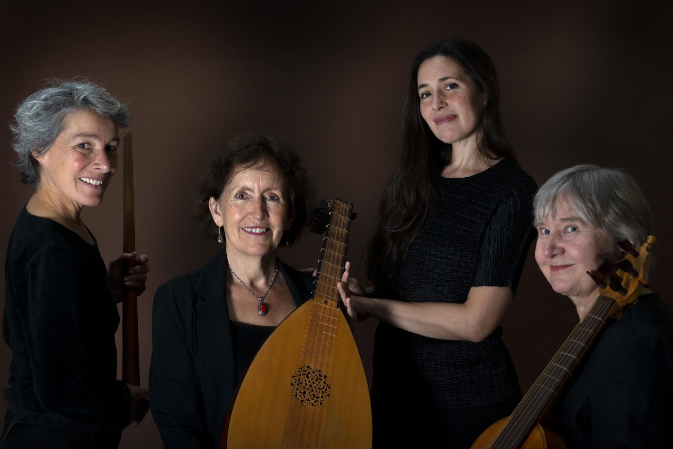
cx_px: 336
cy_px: 224
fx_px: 1590
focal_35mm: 85
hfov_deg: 23.9
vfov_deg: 16.1
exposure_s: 1/250
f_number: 7.1
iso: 400
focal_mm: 85
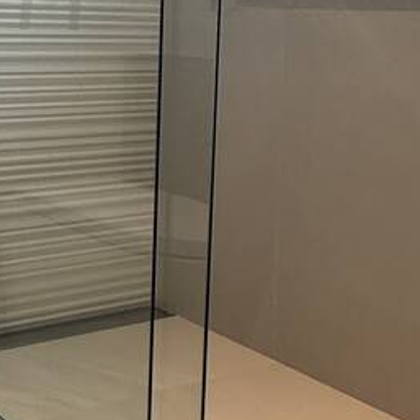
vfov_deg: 30.7
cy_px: 13
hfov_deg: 25.5
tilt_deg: +1.3
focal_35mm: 52
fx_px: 714
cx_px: -194
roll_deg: -3.2
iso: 200
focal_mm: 2.22
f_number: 2.2
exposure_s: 1/120
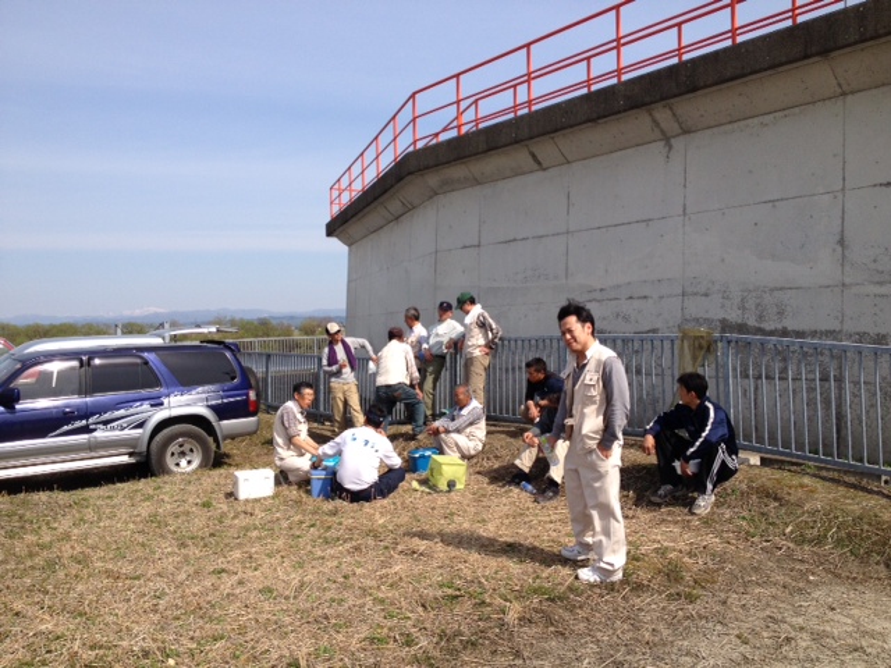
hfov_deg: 52.6
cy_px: 334
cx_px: 446
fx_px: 901
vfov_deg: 40.7
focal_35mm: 35
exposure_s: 1/1905
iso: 50
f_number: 2.4
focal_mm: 4.28
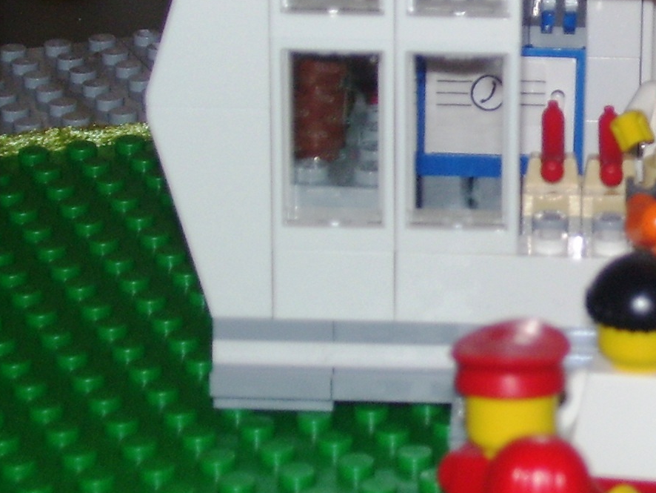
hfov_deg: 10.8
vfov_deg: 8.2
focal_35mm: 182
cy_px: 127
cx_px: 674
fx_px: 3450
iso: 80
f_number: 4
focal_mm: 11.6
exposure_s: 1/90
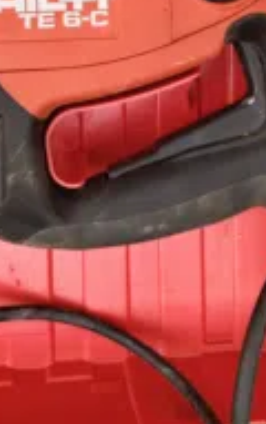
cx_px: 113
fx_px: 589
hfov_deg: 25.4
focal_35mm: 51
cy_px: -16
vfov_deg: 35.2
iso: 159
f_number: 1.7
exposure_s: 1/66.7
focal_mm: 5.25
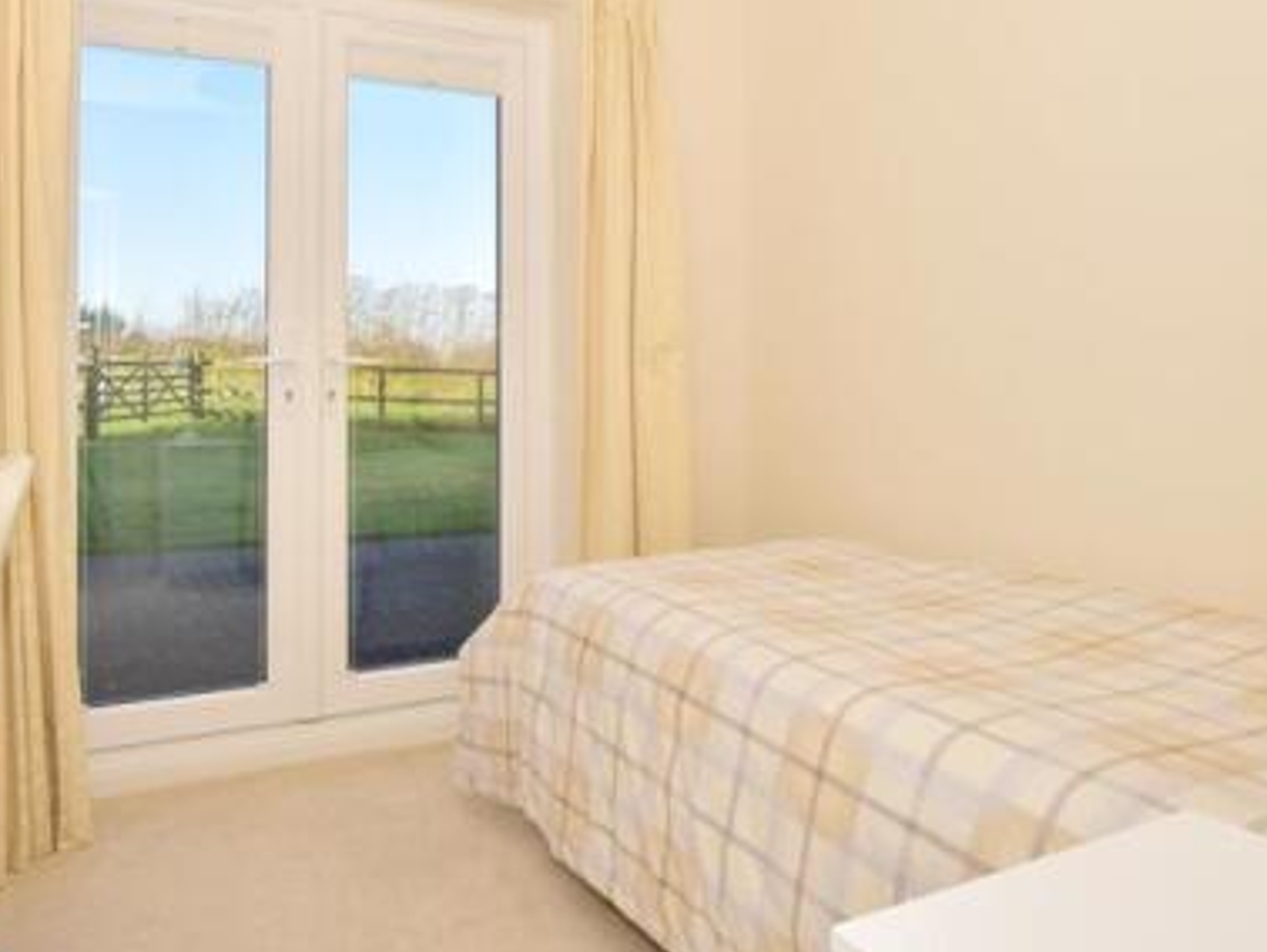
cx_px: 523
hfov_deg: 68.8
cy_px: 350
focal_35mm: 25
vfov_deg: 54.2
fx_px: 916
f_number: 16
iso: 400
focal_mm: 10
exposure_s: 1/200
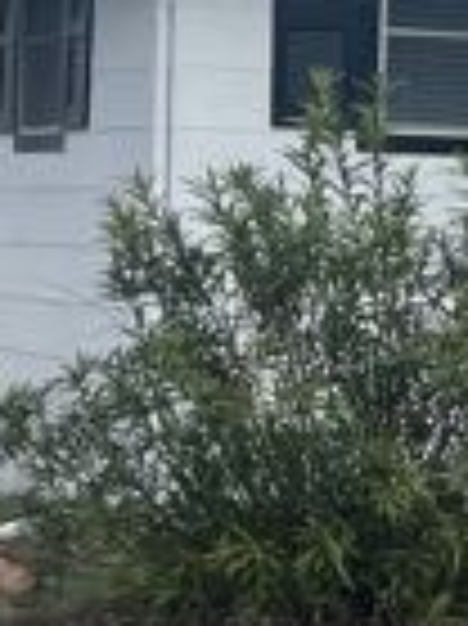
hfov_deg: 7.9
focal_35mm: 156
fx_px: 2816
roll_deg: -0.9
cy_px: 182
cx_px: 1485
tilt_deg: +1.4
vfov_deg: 12.6
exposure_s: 1/4149
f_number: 1.6
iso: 50
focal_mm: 5.1
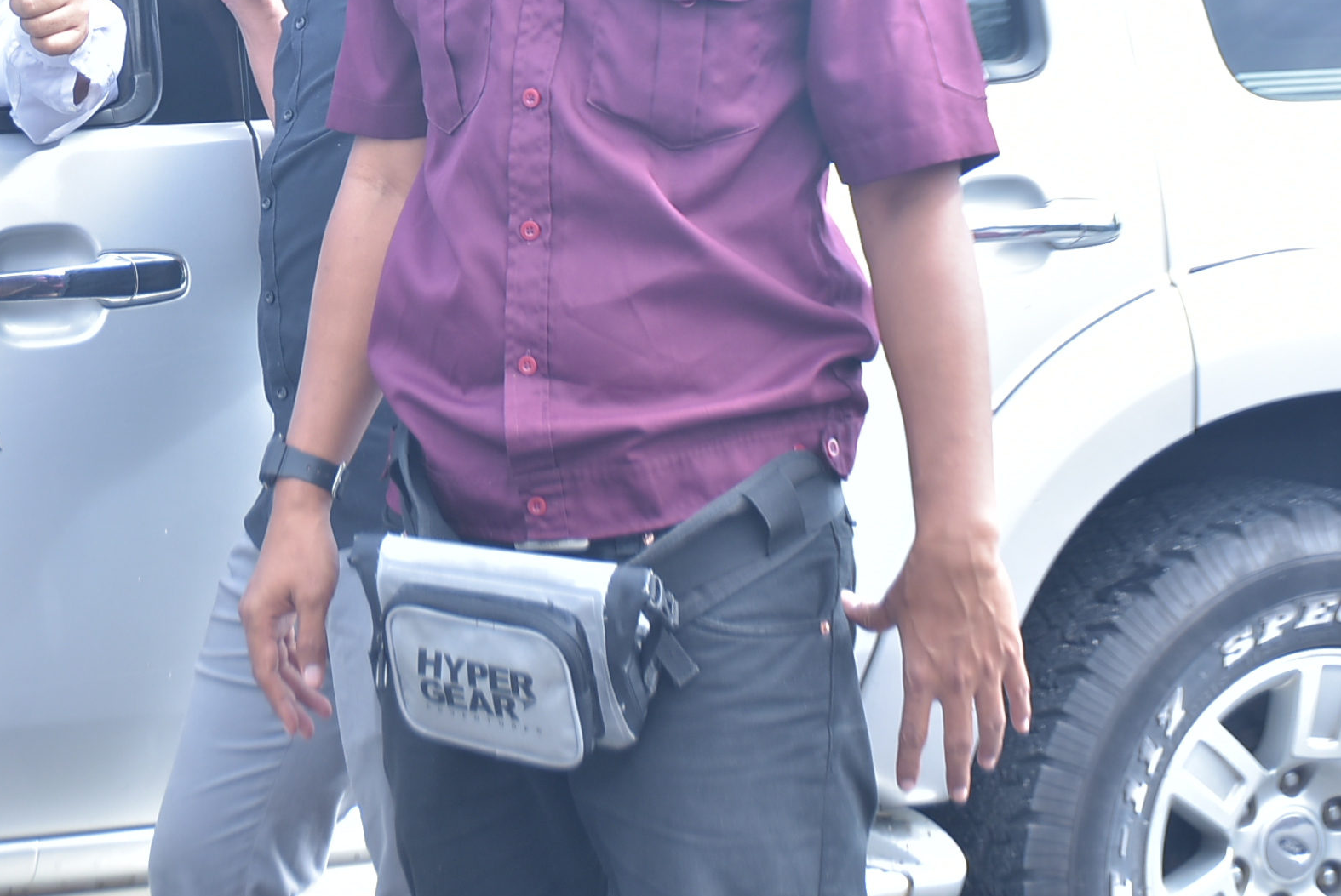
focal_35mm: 114
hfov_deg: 17.6
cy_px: 51
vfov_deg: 11.9
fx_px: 4250
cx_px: 90
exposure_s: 1/160
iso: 160
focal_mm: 40
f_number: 4.5
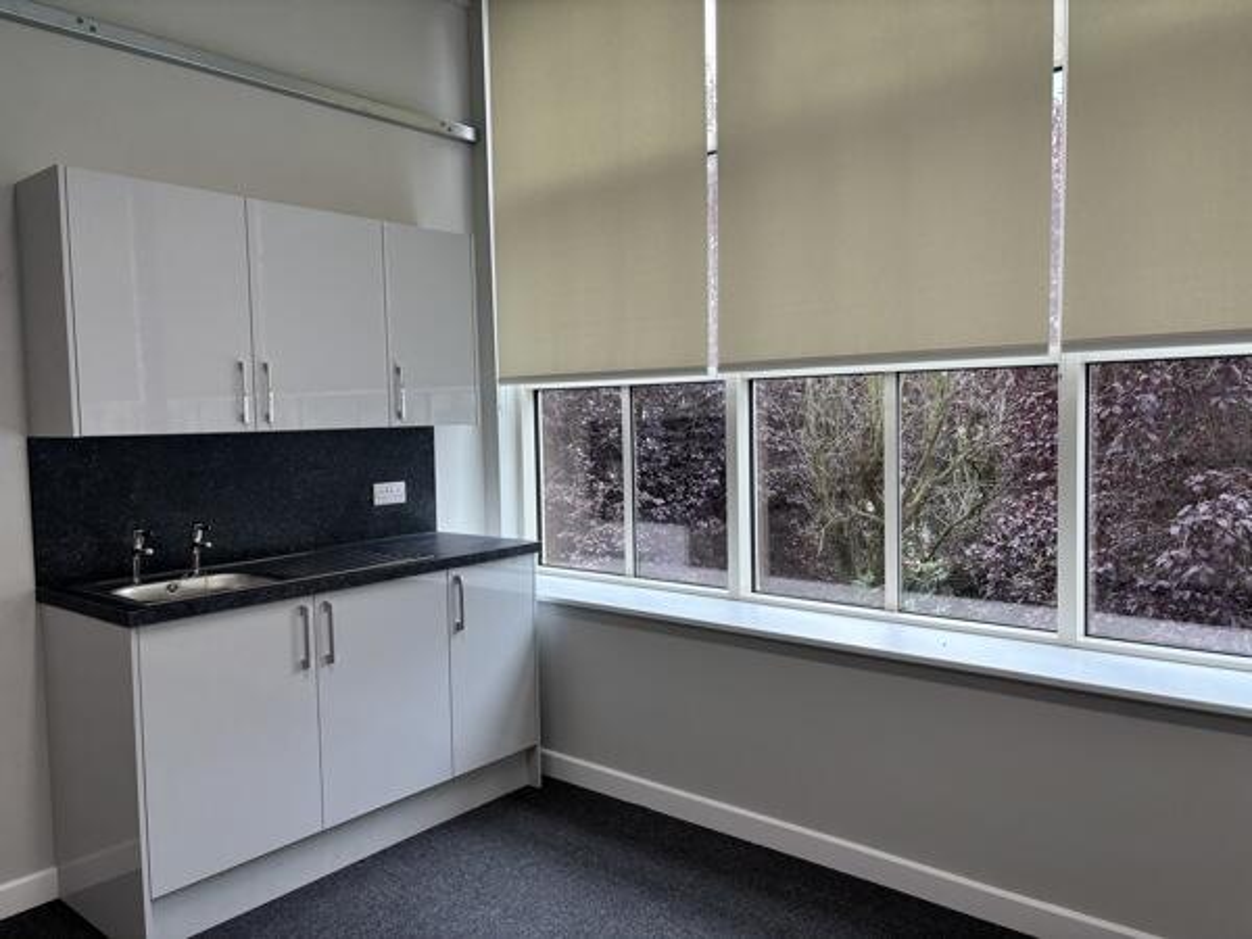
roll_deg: +1.7
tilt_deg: -2.3
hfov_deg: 67.3
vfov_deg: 53.1
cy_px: 470
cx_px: 626
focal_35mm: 26
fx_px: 940
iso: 32
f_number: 1.6
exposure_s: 1/103
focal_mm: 5.96
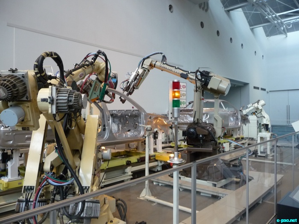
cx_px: 150
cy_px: 112
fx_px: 242
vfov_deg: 49.7
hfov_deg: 63.4
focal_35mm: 28
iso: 250
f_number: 3.3
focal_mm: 4.7
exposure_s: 1/30
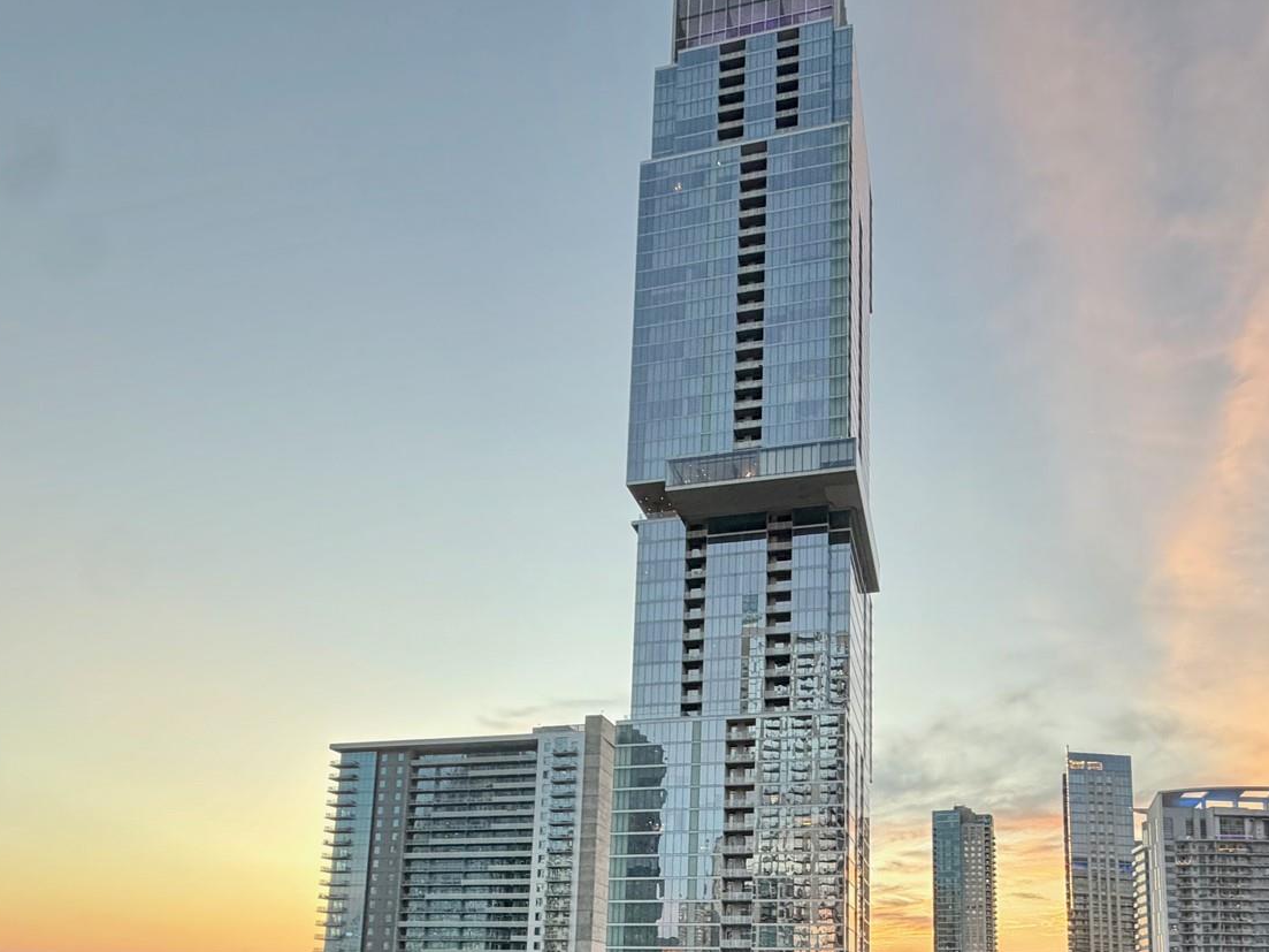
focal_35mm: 26
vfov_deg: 47.5
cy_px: 862
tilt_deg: +8.7
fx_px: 953
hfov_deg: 66.9
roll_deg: -0.8
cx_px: 737
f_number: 2.2
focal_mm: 2.22
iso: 320
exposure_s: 1/110
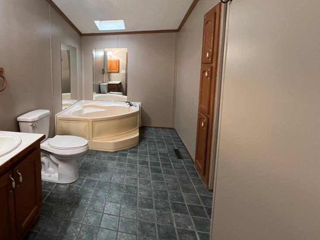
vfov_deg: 70.2
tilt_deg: -8.5
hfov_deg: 83.8
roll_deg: +0.4
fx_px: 166
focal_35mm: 18
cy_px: 87
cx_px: 99
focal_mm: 1.57
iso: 250
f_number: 1.8
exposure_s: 1/60
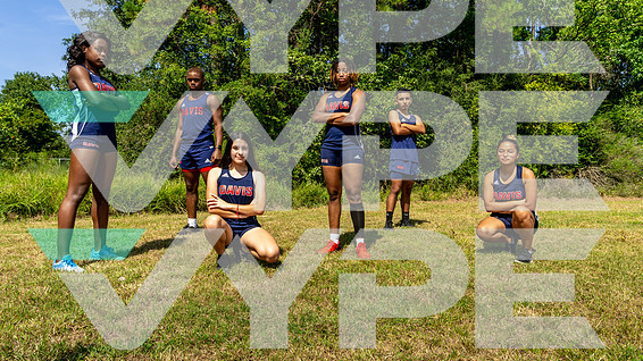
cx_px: 320
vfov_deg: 40.0
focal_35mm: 29
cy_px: 152
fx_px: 494
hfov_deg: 66.1
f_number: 10
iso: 100
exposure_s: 1/125
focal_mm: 27
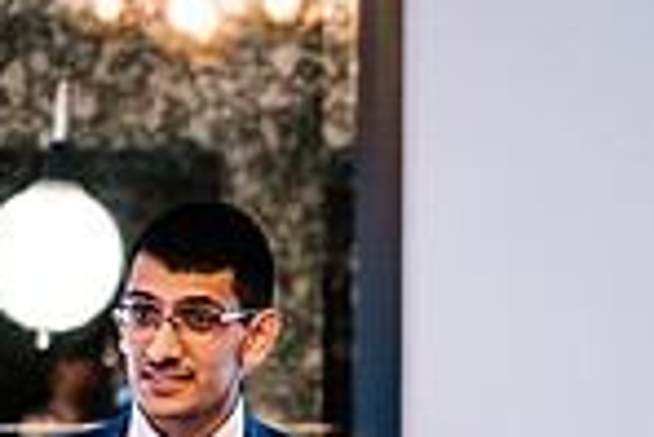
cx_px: 206
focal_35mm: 341
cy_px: 563
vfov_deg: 4.0
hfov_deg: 6.0
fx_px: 6201
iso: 500
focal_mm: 85
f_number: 1.4
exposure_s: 1/250
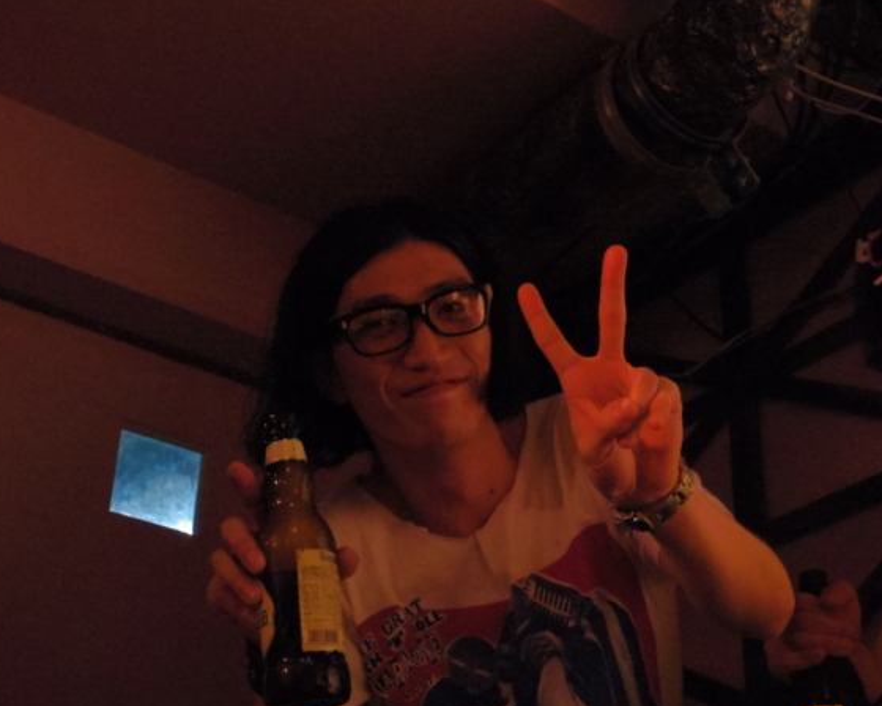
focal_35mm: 61
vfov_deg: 25.0
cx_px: 528
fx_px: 1592
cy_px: 322
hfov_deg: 30.9
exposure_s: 1/100
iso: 2500
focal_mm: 9
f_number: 4.5
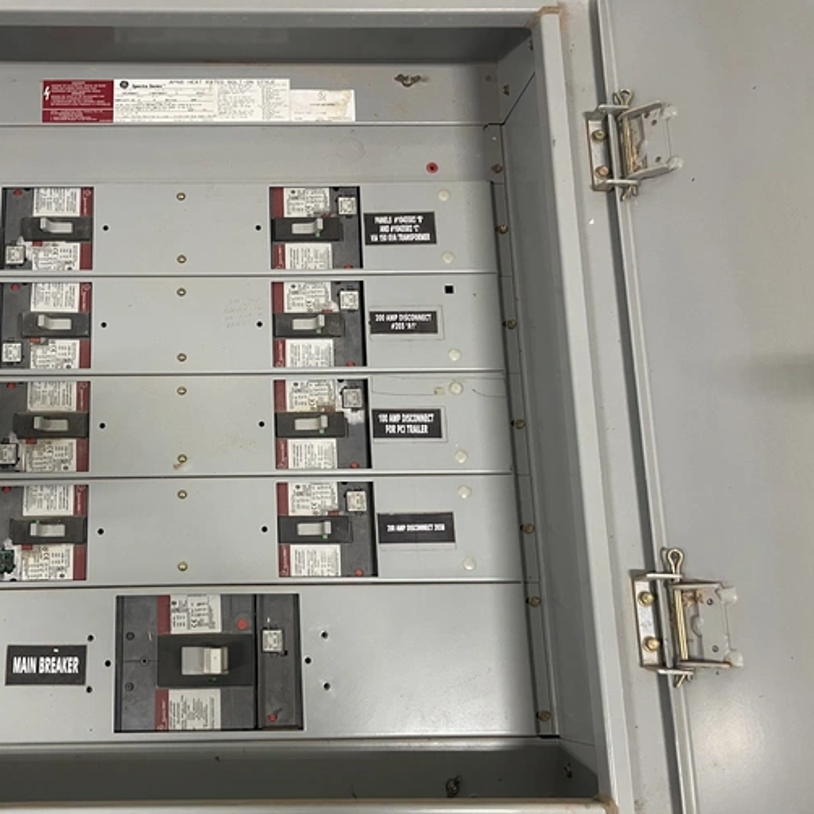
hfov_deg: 48.2
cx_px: 224
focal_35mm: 33
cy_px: 435
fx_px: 878
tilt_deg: -77.7
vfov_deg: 49.7
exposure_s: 1/60
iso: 160
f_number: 1.6
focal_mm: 5.1
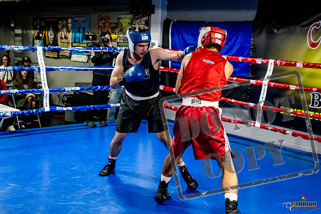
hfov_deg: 38.2
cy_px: 107
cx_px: 160
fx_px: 464
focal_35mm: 52
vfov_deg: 26.0
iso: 5000
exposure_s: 1/800
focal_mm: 35
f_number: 2.8
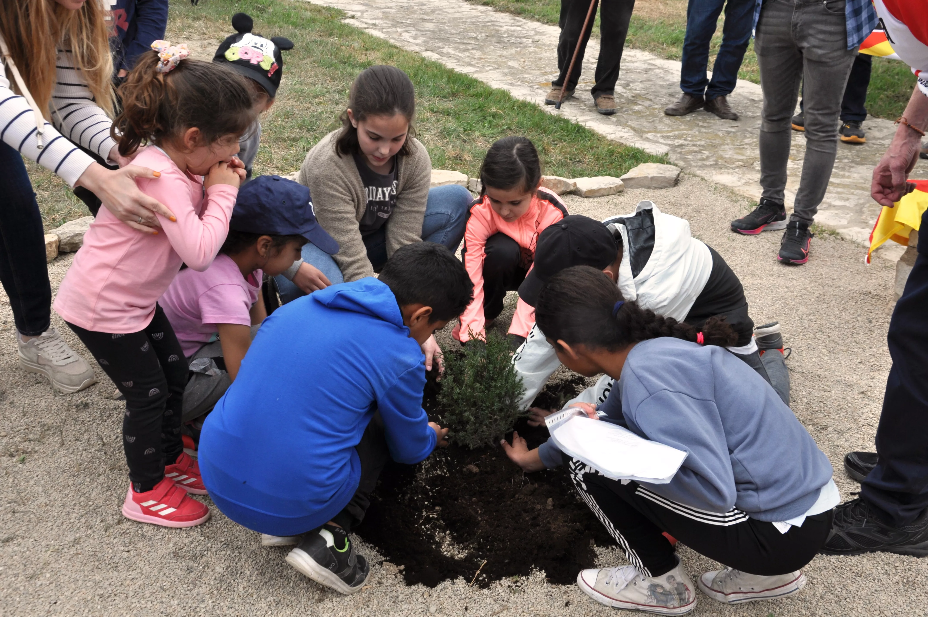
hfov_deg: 49.6
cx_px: 464
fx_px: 1004
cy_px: 308
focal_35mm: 39
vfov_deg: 34.1
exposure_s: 1/100
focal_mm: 26
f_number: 10
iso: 200
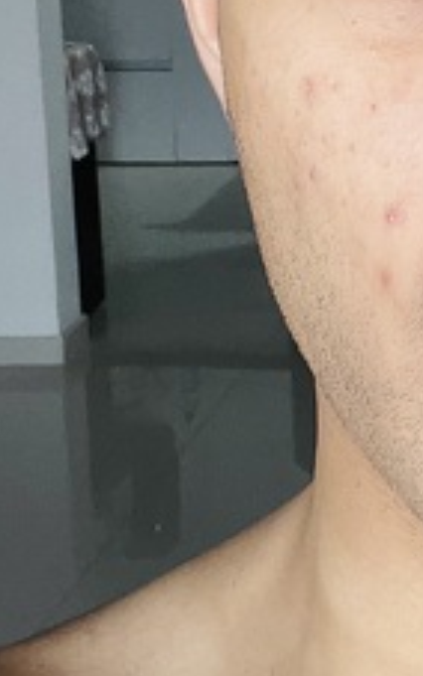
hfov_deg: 12.9
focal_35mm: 98
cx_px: 573
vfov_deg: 20.6
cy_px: 27
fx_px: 1806
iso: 100
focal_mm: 2.71
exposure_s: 1/120
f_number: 2.2
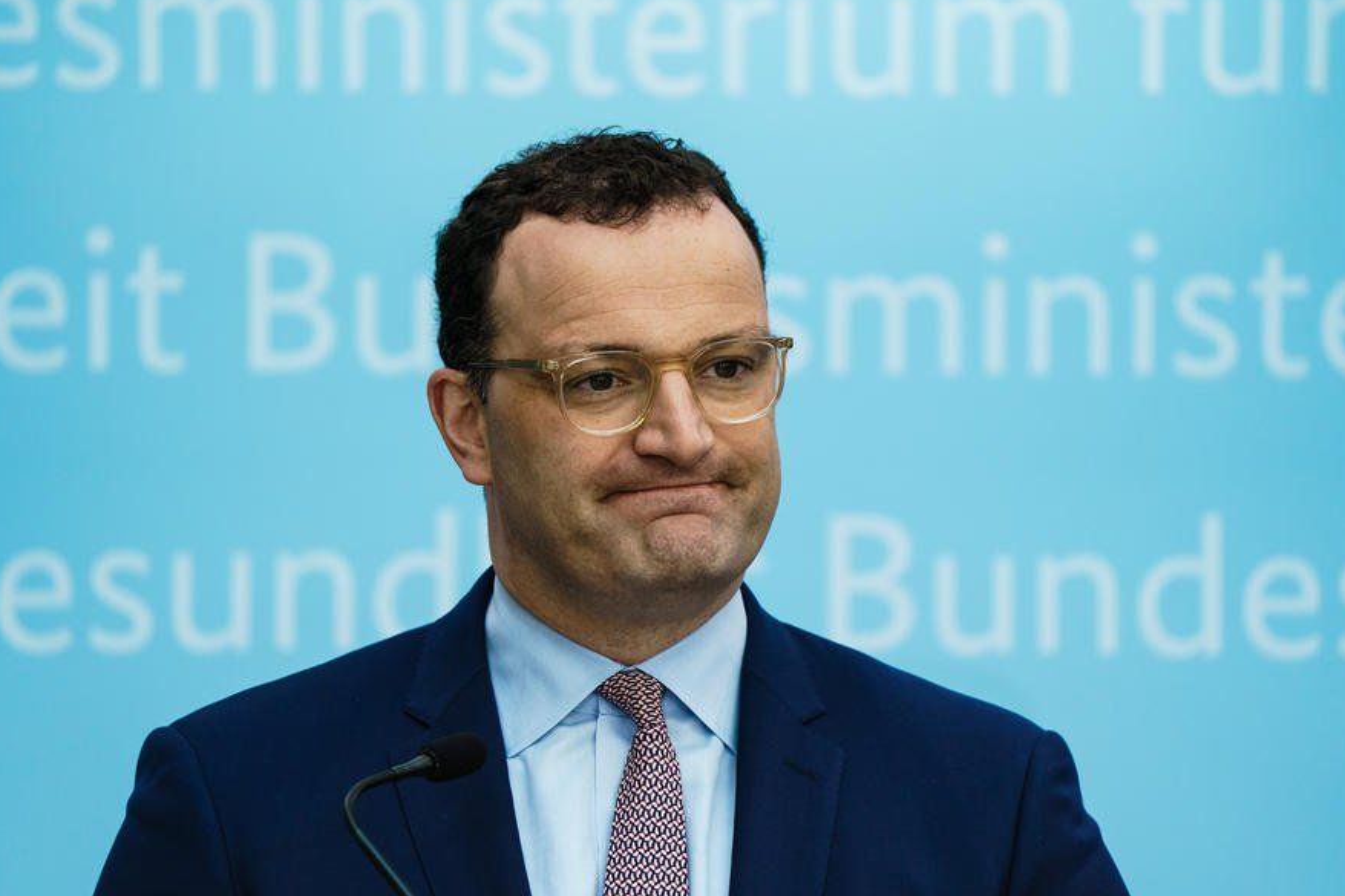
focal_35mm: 629
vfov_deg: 2.2
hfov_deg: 3.3
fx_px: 23494
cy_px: 460
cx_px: 650
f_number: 6.3
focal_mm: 600
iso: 1250
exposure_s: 1/500
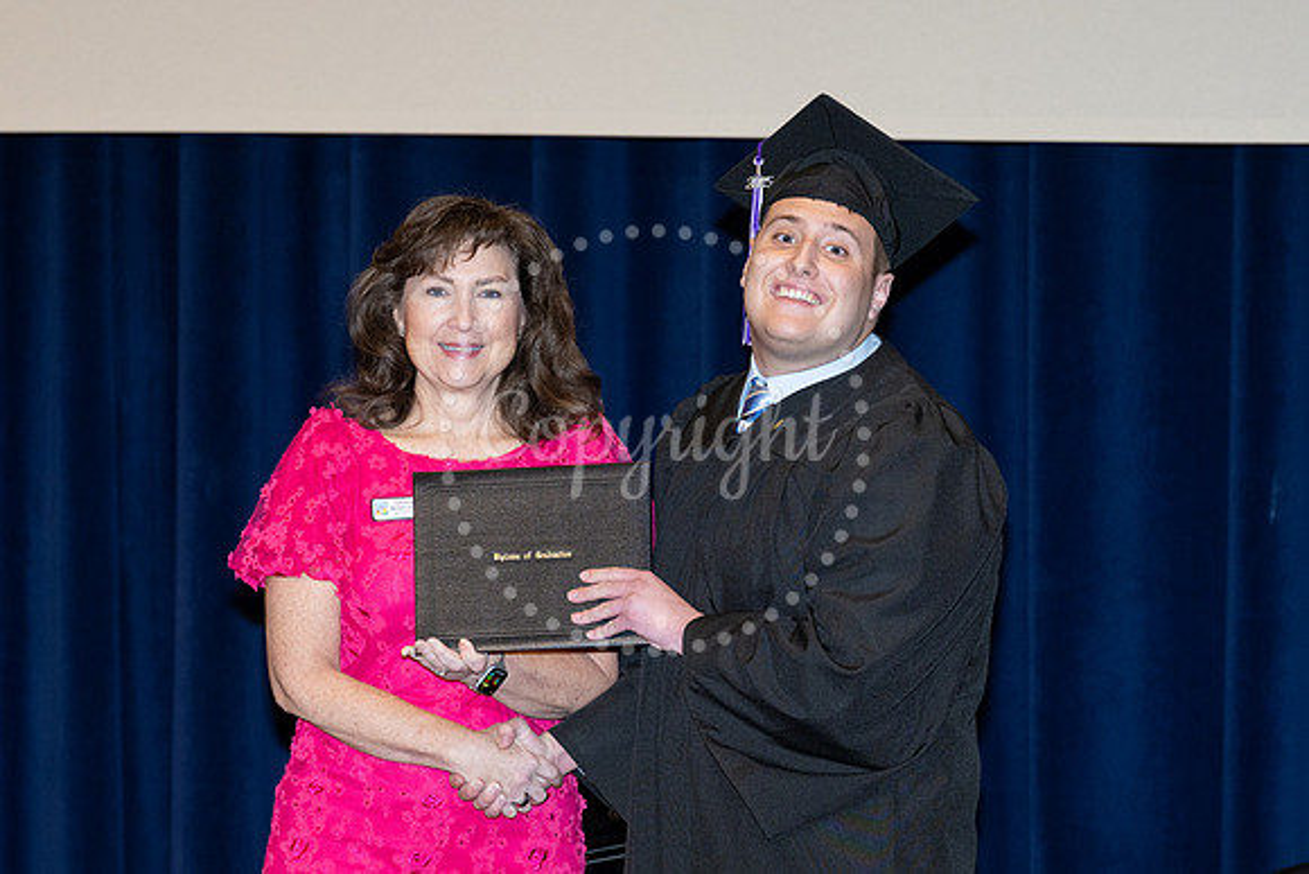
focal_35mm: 164
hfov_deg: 12.5
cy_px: 509
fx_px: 5952
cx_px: 720
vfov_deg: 8.4
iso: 1000
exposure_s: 1/200
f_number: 5.6
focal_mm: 120
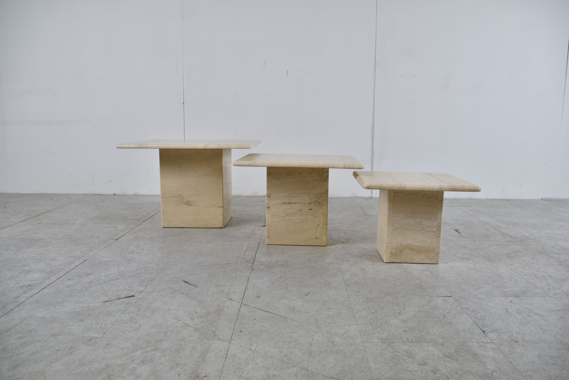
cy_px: 190
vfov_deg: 41.7
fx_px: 498
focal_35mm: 32
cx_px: 284
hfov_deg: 59.5
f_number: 3.5
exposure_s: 1/80
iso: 160
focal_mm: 21
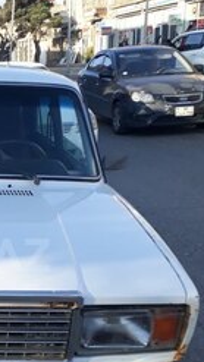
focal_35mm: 59
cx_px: -63
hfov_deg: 18.9
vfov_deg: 34.9
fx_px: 567
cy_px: 255
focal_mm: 3.6
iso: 40
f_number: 1.9
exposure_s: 1/446
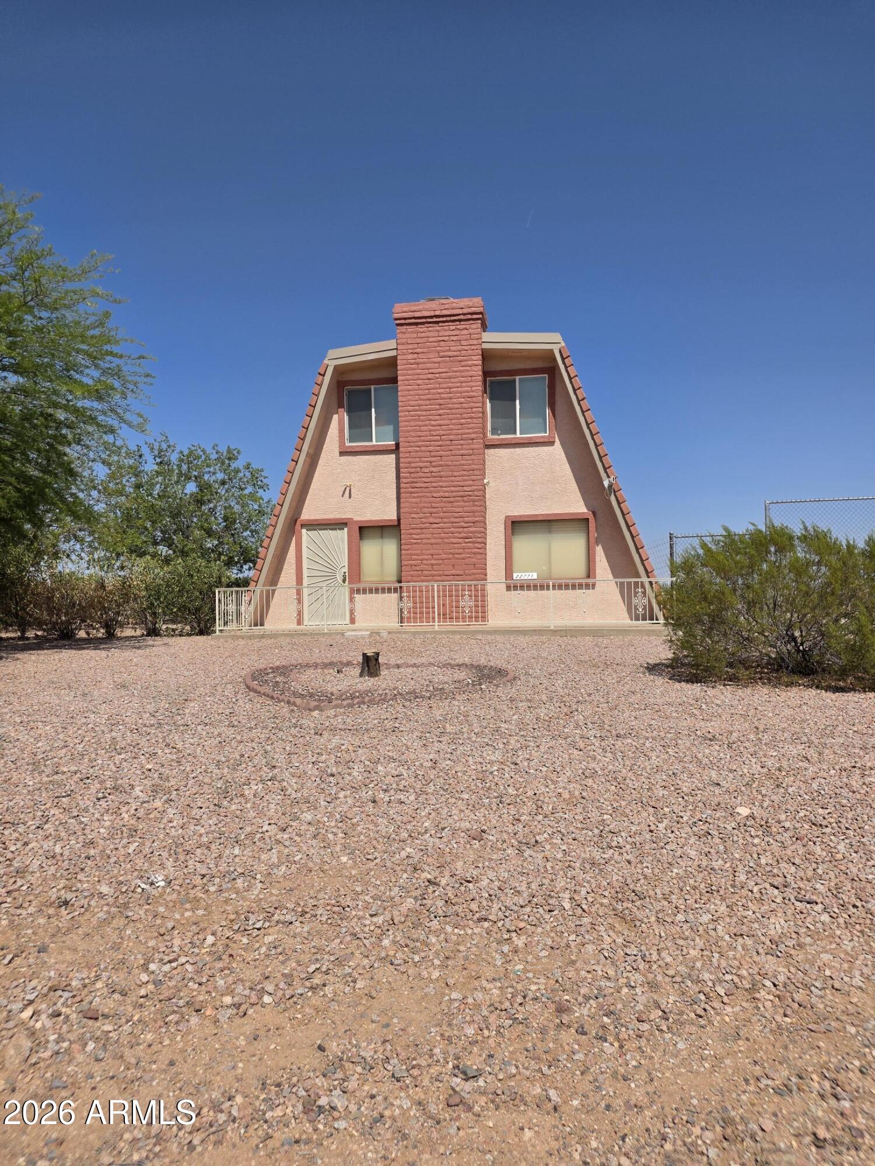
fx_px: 775
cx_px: 438
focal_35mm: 23
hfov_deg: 58.9
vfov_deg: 73.9
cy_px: 583
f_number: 1.7
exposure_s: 1/7944
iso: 64
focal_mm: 6.25
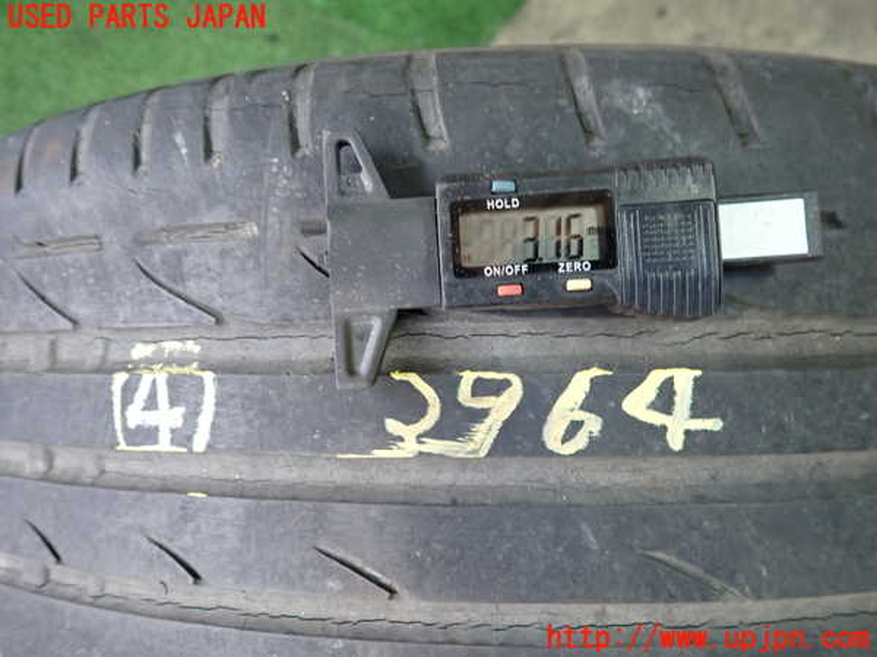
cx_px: 438
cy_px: 328
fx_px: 633
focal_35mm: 25
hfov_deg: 69.4
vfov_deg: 54.9
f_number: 2
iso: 250
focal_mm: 4.5
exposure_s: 1/30
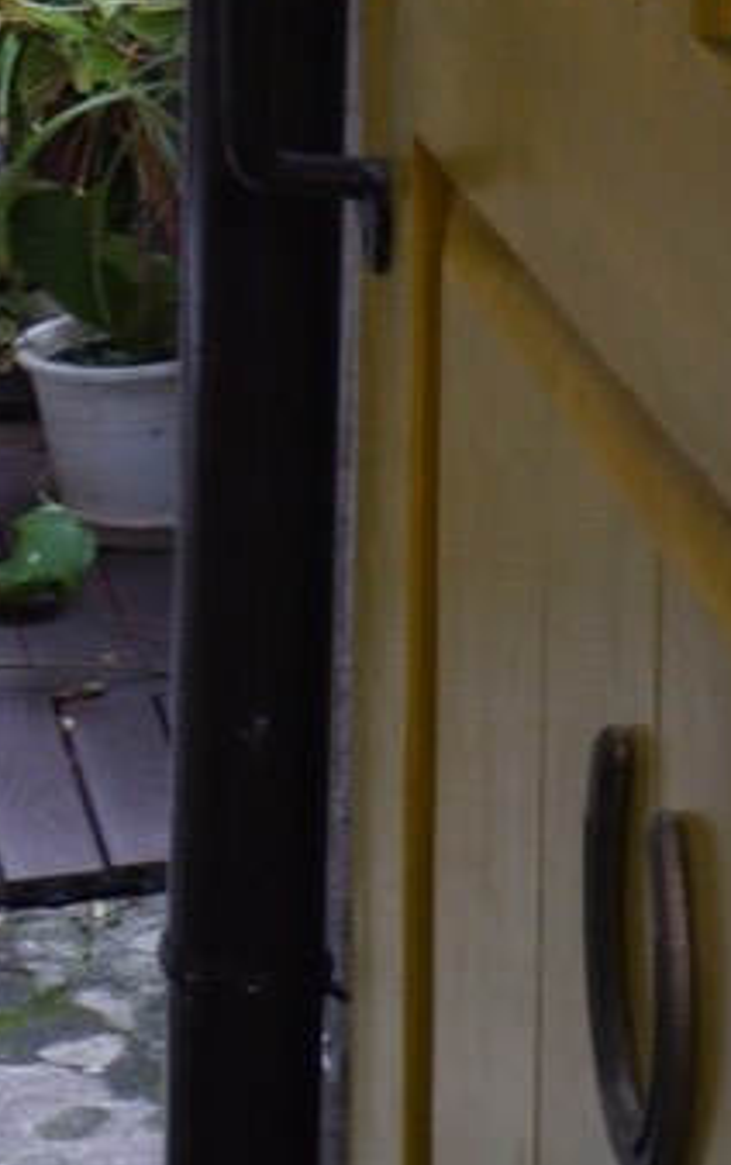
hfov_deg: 8.5
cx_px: -567
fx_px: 4737
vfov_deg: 13.1
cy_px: -717
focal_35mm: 149
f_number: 13
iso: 2500
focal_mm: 22.8
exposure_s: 1/20
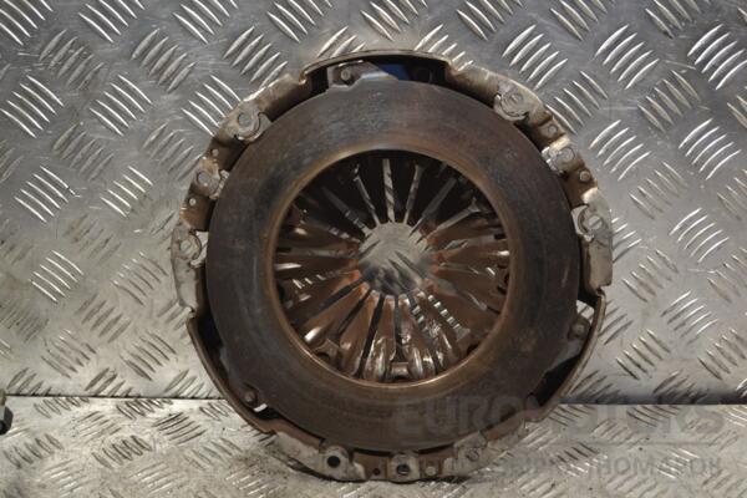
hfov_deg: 41.1
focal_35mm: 48
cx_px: 374
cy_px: 249
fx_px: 996
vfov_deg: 28.1
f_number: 4.8
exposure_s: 1/60
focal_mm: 32
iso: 400
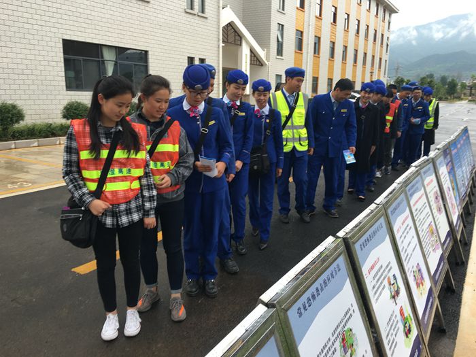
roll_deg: -1.8
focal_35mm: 29
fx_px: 399
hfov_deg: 61.7
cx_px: 238
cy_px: 178
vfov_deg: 48.2
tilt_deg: -8.6
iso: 25
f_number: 2.2
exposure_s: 1/124
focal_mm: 4.15
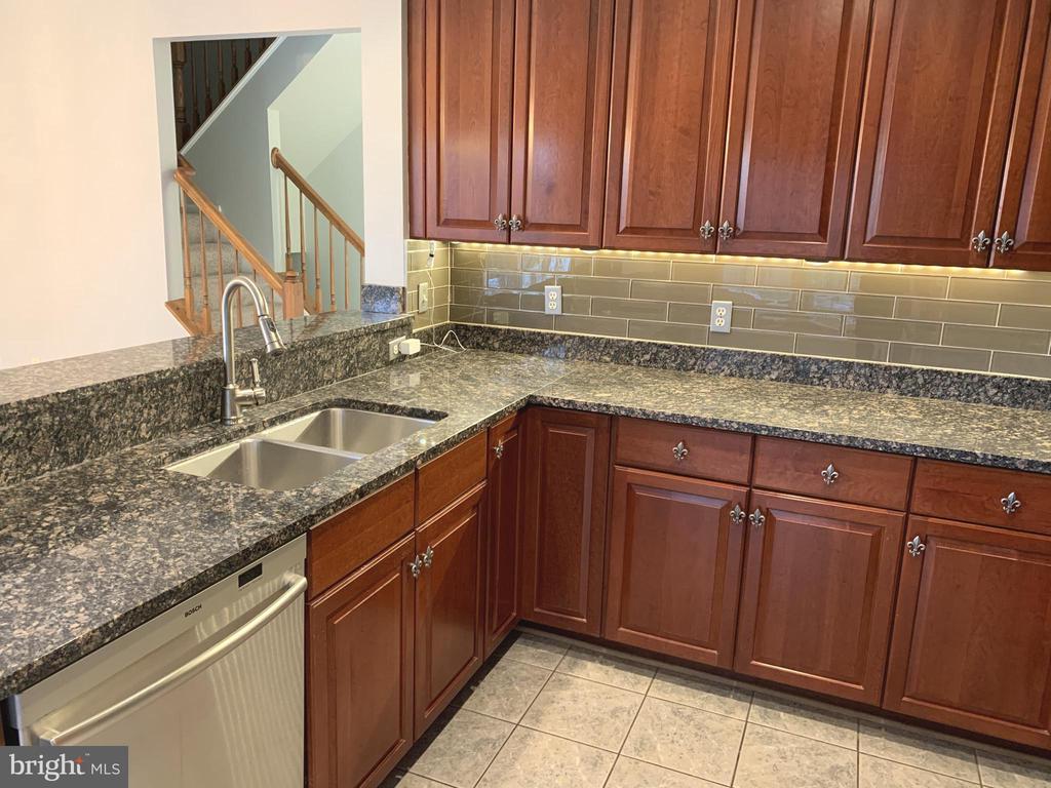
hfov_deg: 67.3
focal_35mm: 26
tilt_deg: -13.7
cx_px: 526
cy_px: 394
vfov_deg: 53.1
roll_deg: -1.3
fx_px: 789
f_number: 1.8
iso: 250
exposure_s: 1/40
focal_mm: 4.25
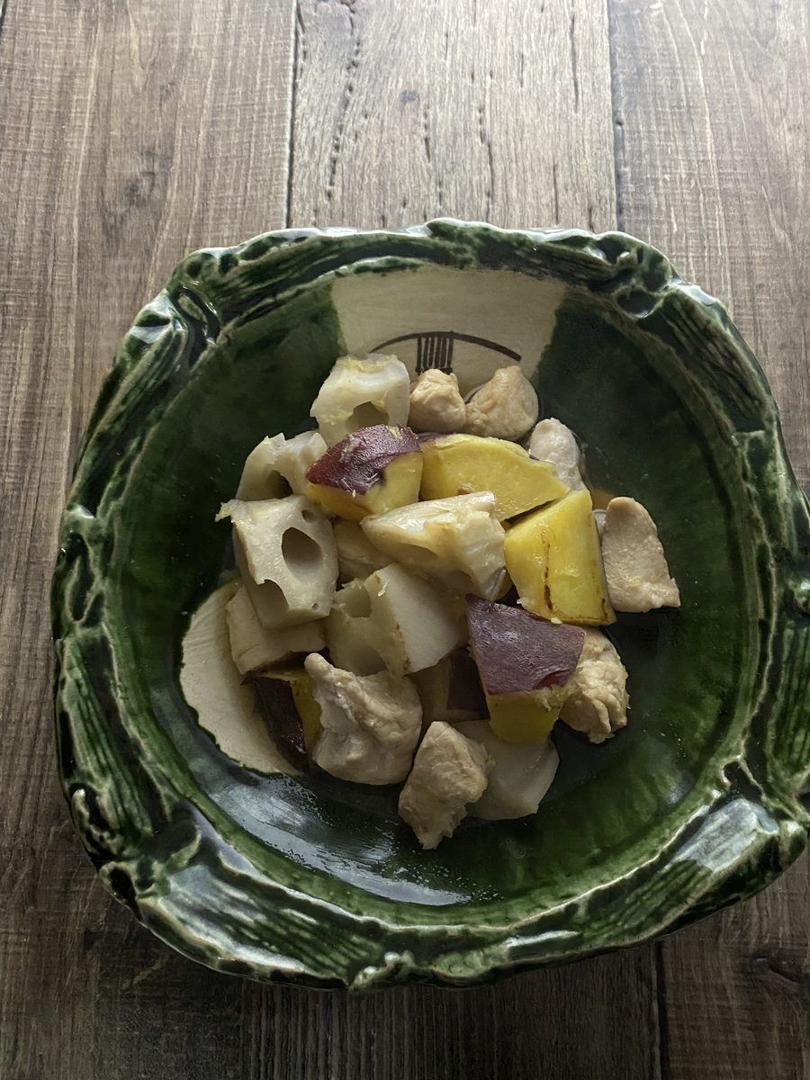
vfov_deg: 67.3
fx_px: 811
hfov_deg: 53.1
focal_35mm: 26
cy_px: 540
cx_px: 405
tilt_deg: -75.4
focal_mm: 4.25
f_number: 1.8
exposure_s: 1/30
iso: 800
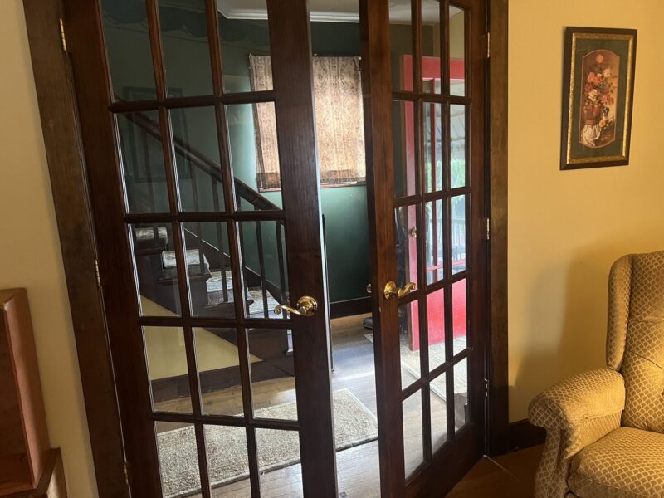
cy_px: 249
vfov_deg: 53.1
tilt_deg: -9.9
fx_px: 499
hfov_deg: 67.3
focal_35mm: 26
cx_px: 332
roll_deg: +3.5
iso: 500
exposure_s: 1/40
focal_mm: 5.7
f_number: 1.5
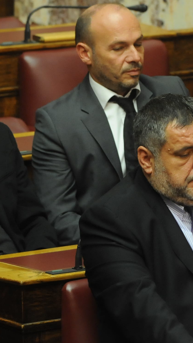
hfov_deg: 1.4
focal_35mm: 897
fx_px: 8162
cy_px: 103
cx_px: 344
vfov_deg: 2.4
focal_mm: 300
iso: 2000
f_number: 5
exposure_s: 1/160
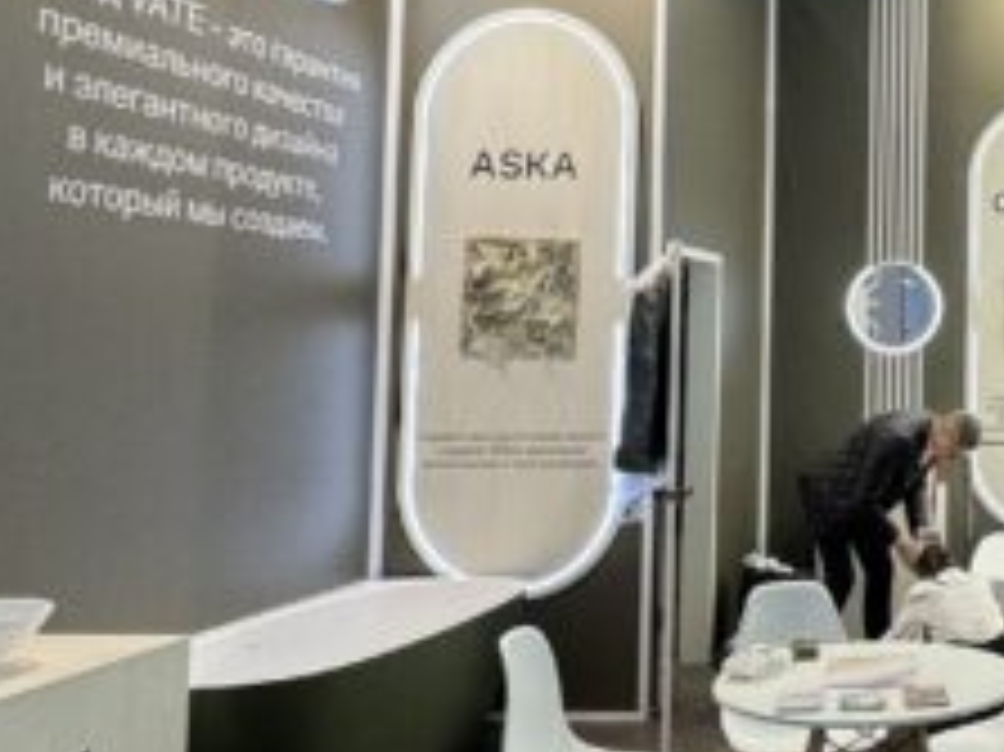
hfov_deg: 37.5
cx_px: 1045
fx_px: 1275
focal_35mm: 44
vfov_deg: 32.6
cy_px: 254
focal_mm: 2.22
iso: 125
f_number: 2.2
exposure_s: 1/100
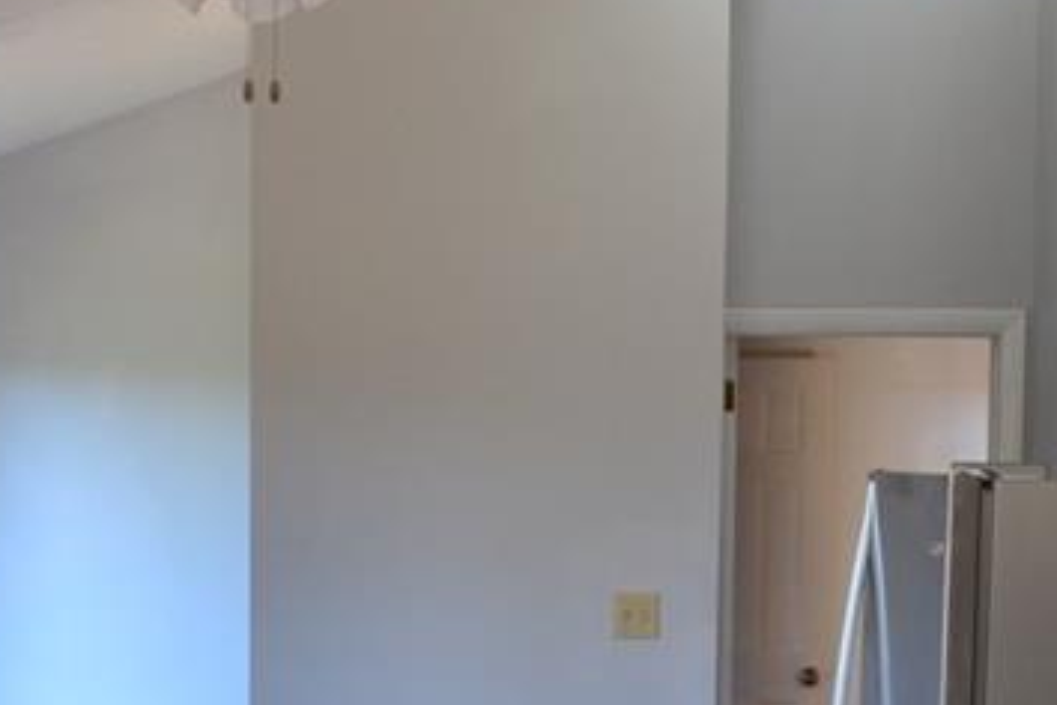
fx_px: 2290
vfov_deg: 17.1
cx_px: 340
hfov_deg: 25.8
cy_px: 696
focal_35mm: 78
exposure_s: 1/30
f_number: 7.1
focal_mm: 18
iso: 400
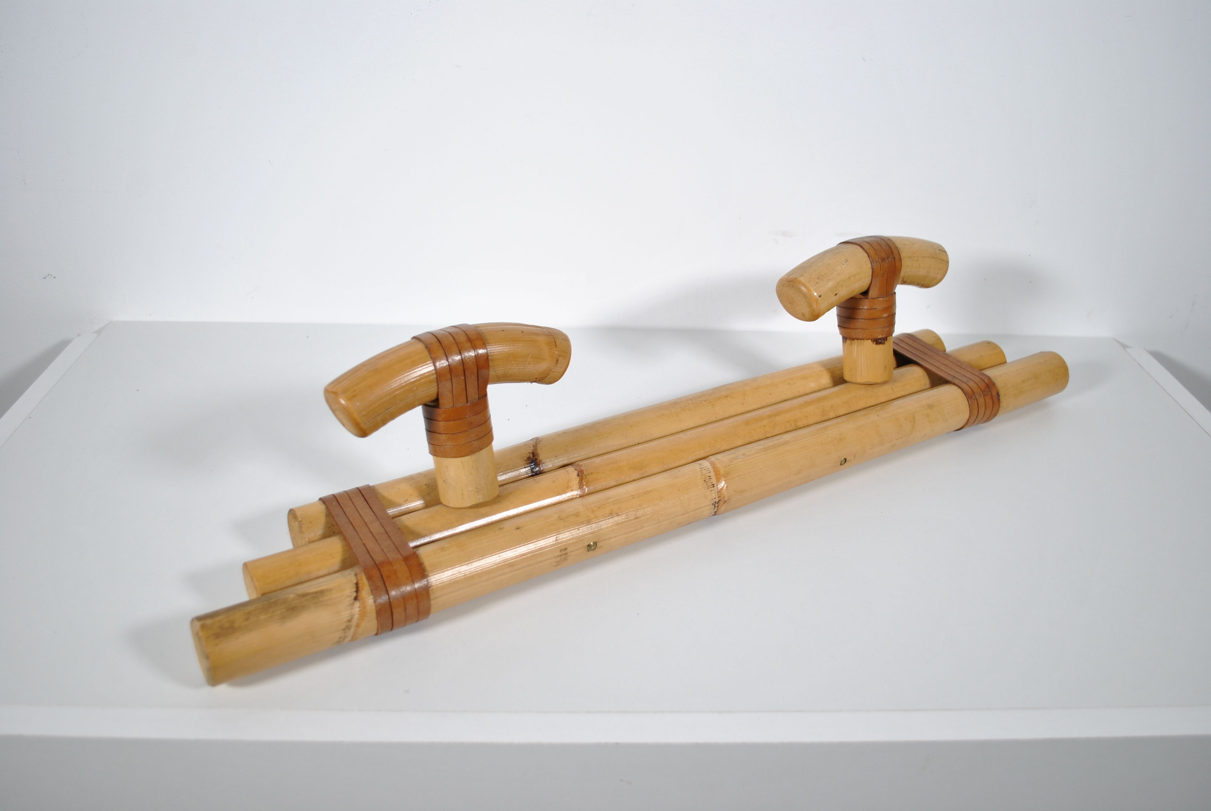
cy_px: 406
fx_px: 1010
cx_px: 606
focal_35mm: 30
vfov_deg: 43.7
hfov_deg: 61.9
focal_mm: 20
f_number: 4
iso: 200
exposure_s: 1/100
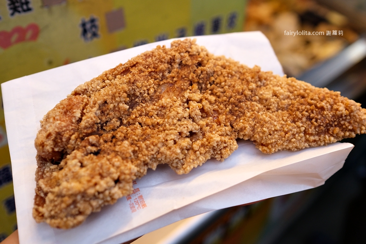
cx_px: 183
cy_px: 122
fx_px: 356
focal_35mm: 35
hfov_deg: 54.4
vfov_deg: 37.9
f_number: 2.8
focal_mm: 23
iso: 800
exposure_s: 1/200
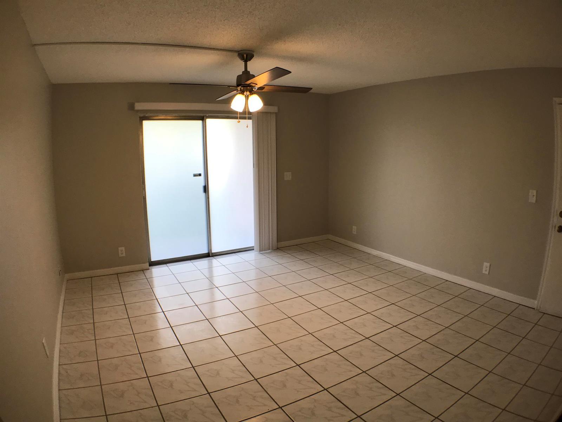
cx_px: 281
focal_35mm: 28
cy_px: 211
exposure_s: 1/120
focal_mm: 3.99
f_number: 1.8
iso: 32
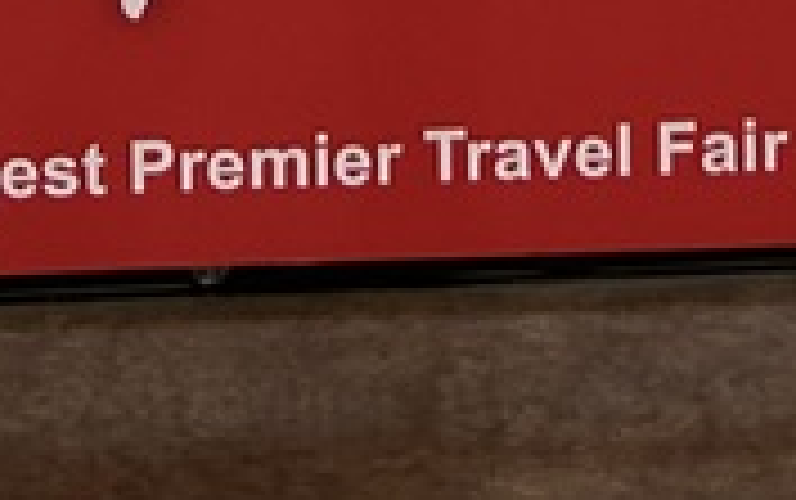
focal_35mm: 159
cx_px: 693
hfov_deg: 13.1
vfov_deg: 7.1
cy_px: -1167
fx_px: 3453
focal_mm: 5.7
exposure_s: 1/50
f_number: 1.5
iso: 100
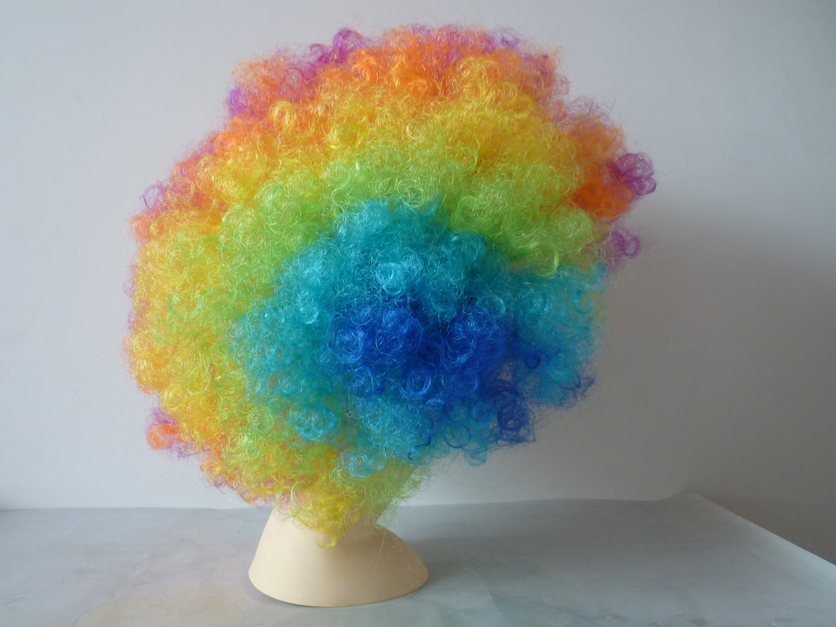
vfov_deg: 40.7
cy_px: 314
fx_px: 845
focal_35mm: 35
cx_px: 418
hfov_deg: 52.6
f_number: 2.8
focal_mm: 5.5
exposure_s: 1/30
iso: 160
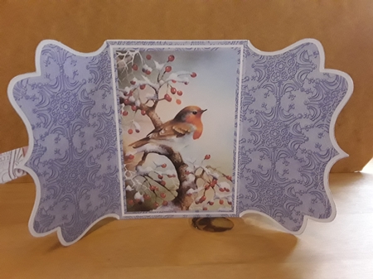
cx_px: 186
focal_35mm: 27
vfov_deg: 51.3
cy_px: 140
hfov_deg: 65.4
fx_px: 291
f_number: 1.9
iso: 320
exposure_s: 1/17
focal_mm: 2.91
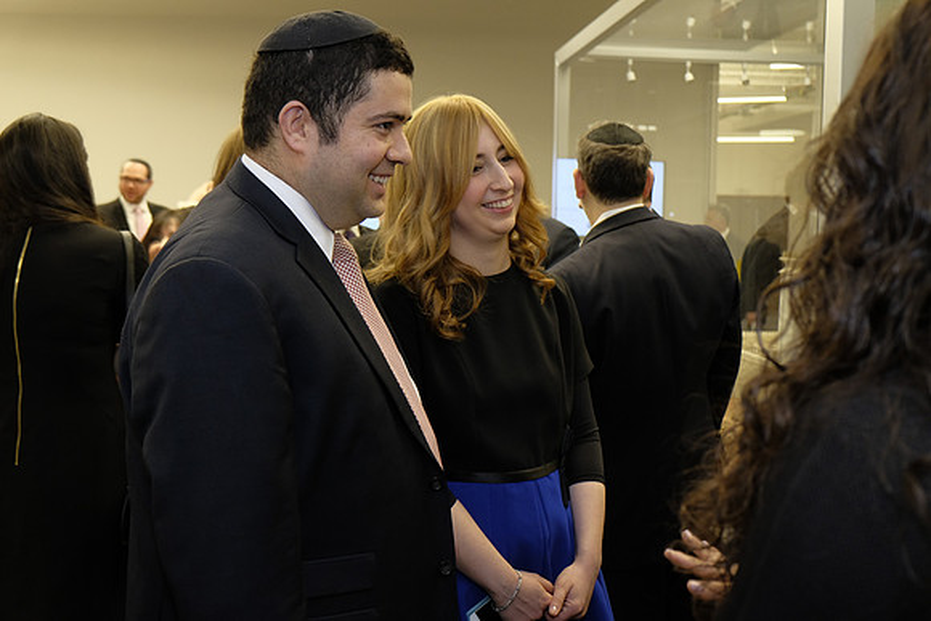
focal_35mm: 36
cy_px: 310
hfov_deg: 53.1
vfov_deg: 36.9
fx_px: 931
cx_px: 466
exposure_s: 1/125
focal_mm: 24.3
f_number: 3.2
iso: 1000
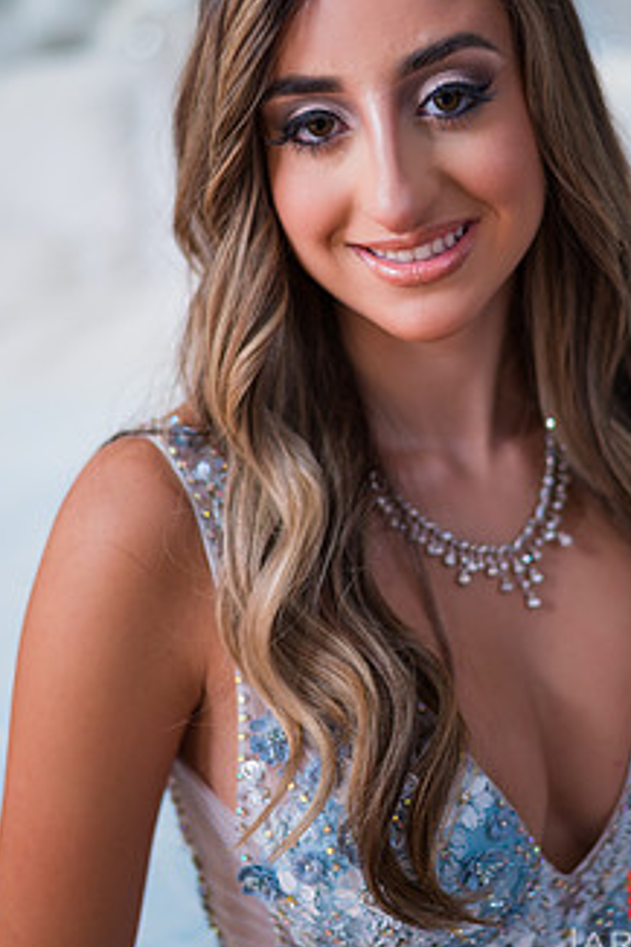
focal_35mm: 69
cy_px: 366
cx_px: 397
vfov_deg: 29.2
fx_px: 1816
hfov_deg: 19.7
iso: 200
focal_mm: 50
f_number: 2
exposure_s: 1/125
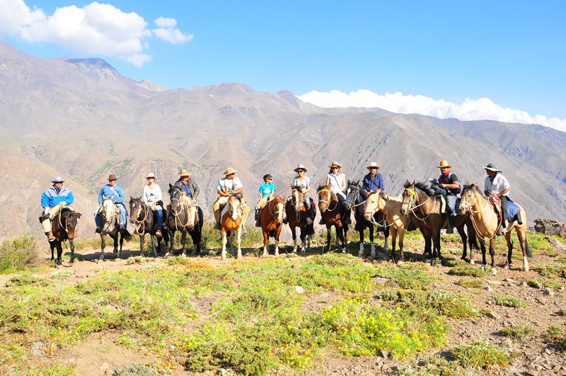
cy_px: 188
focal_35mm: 27
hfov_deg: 67.5
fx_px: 424
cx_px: 283
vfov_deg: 47.8
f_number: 10
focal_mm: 18
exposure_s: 1/400
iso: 400
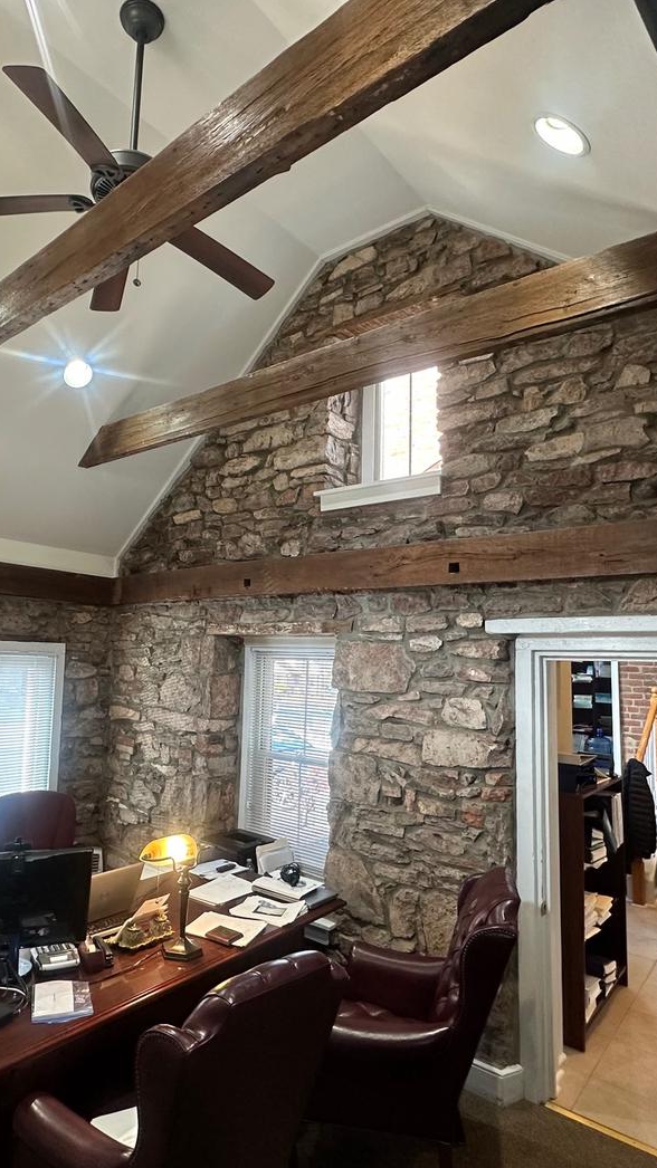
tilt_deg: +6.4
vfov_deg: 83.8
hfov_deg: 53.2
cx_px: 263
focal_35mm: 21
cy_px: 601
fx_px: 651
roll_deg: -1.9
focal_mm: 2.22
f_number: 2.2
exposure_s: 1/120
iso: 320
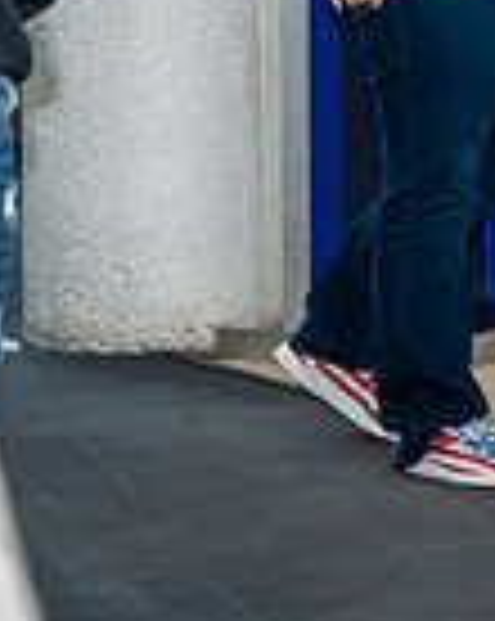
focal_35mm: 312
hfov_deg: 4.9
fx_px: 5726
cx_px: 972
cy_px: 9
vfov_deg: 6.2
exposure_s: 1/100
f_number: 6.3
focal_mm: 79
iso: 5600
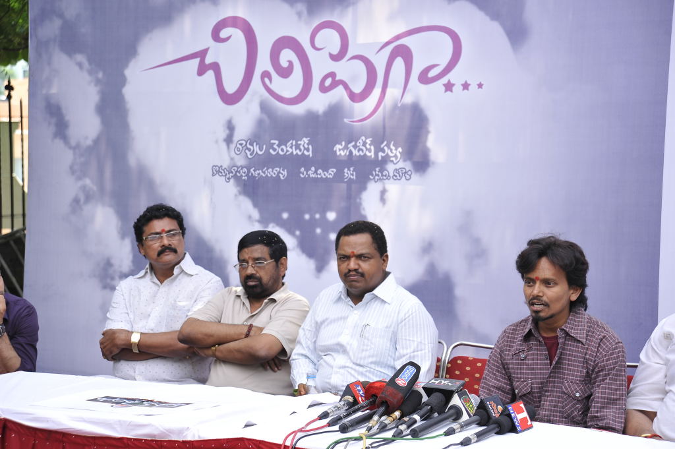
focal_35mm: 85
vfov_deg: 16.0
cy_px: 224
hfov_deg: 23.9
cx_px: 338
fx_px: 1592
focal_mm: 85
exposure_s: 1/160
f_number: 5
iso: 250
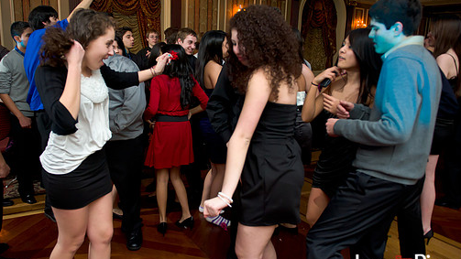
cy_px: 126
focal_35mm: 29
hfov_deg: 65.9
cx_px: 209
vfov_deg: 40.2
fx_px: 355
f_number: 3.2
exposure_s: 1/100
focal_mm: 24
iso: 1600
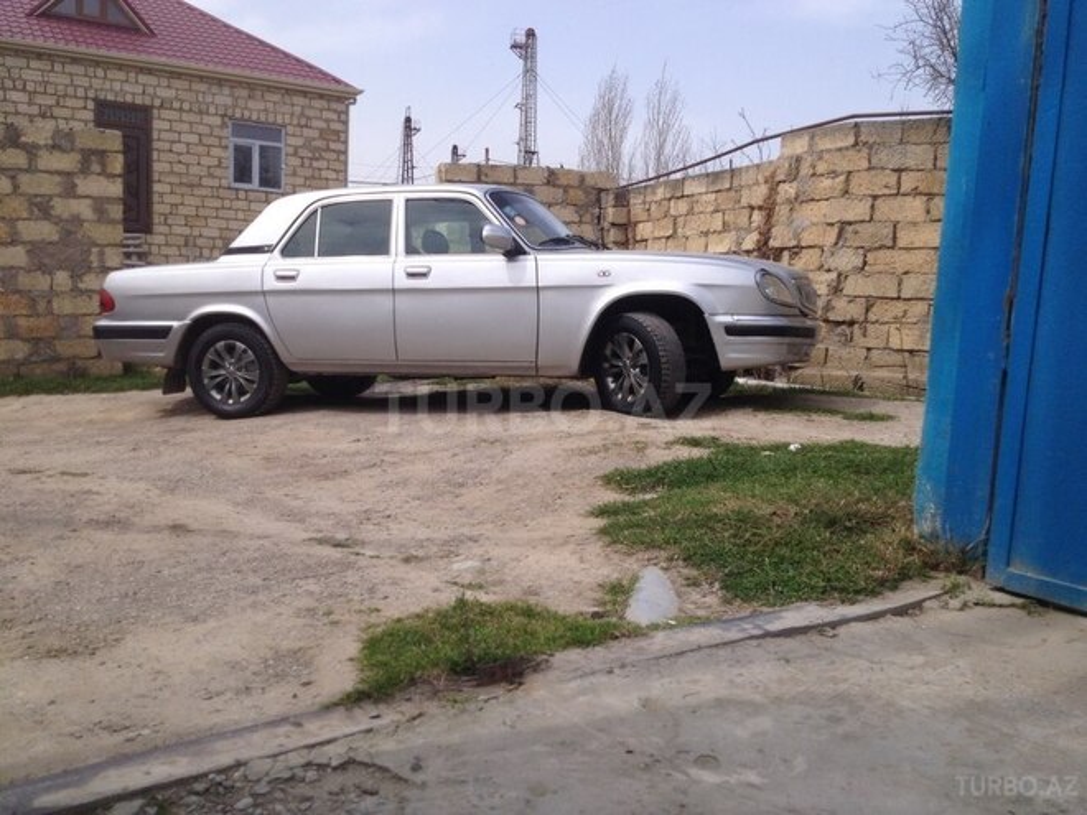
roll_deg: -3.4
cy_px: 408
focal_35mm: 35
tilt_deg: -9.3
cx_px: 544
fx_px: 1099
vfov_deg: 40.7
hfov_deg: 52.6
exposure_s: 1/1842
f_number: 2.4
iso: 50
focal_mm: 4.28
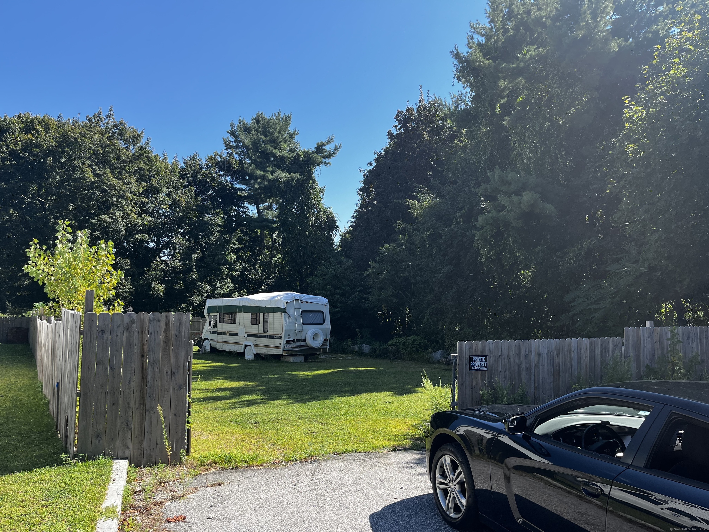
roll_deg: -1.3
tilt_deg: +3.1
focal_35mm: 26
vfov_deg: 53.1
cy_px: 266
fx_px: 533
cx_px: 354
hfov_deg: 67.3
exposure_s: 1/1580
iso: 50
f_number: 1.6
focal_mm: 5.1
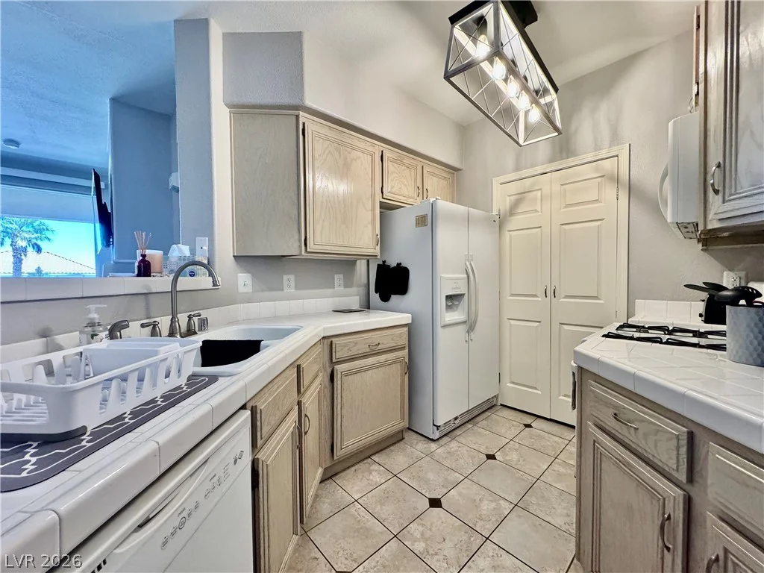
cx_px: 382
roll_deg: +0.7
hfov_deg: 102.1
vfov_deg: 85.7
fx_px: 309
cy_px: 286
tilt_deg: -2.3
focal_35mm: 14
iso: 320
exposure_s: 1/120
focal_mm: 2.22
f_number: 2.2
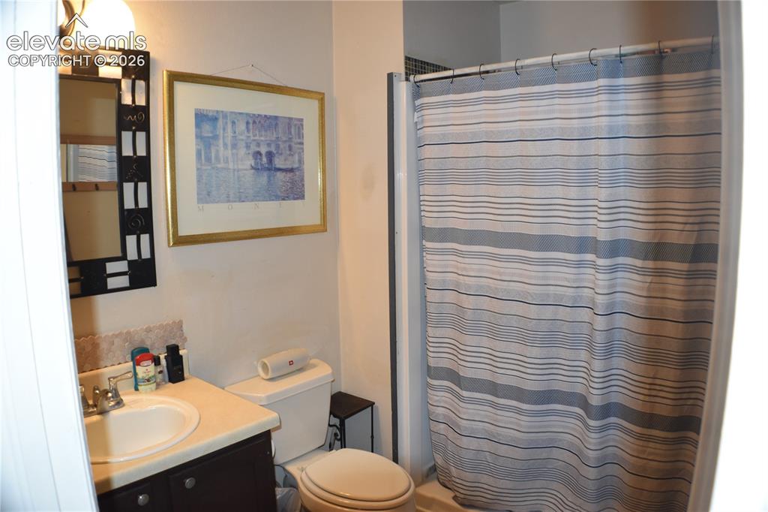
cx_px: 384
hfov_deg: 57.2
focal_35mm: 33
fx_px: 704
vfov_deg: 39.9
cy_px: 256
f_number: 4
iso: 800
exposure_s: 1/60
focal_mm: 22
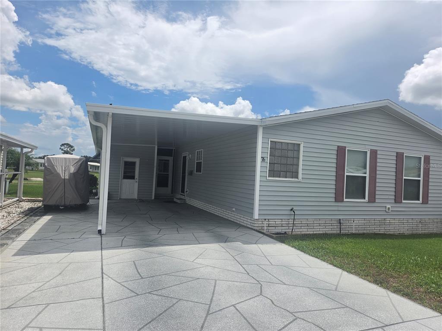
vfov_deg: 58.9
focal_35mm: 23
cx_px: 221
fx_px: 294
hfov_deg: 73.9
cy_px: 166
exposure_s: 1/7734
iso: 64
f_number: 1.8
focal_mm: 5.4
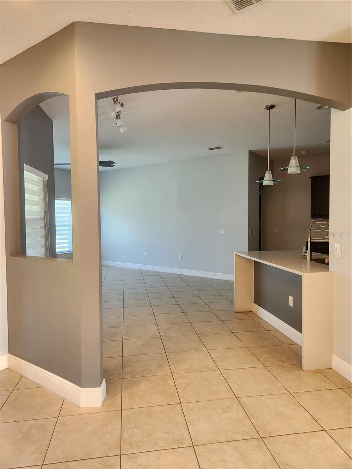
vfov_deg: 73.9
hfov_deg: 58.9
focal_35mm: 23
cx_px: 176
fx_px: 312
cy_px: 234
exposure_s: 1/120
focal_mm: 5.4
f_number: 1.8
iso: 250
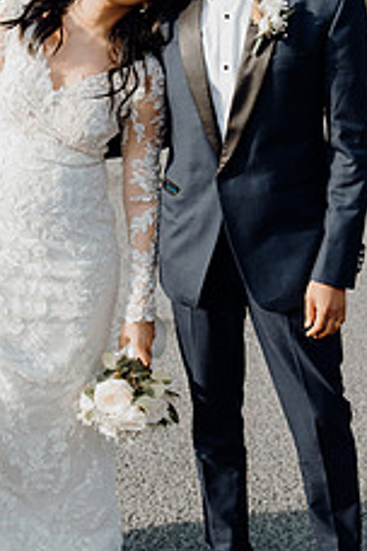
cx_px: 140
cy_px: 242
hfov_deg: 17.3
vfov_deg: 25.7
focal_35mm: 79
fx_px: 1208
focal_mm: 40
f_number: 3.5
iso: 125
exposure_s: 1/500
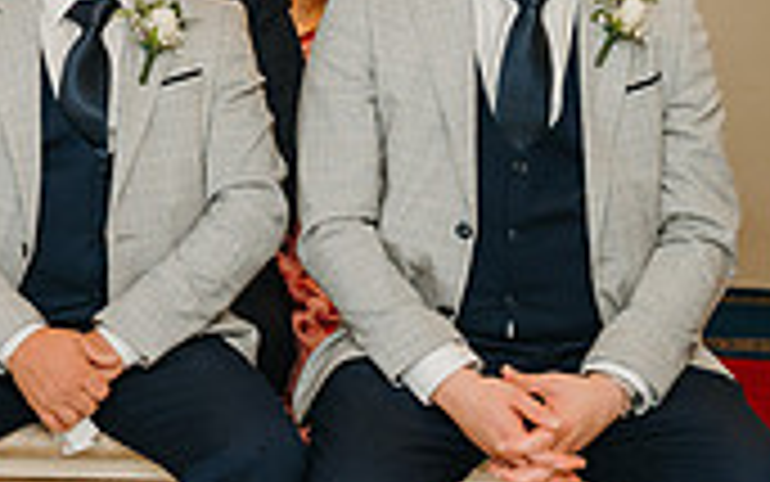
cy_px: 164
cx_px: 59
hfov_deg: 20.9
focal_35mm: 97
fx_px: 2036
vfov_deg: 13.5
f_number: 2.8
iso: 1000
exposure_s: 1/200
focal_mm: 28
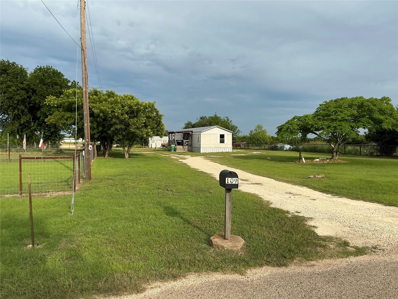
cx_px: 199
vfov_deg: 49.7
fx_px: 322
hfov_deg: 63.4
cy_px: 150
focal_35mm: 28
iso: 25
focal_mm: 3
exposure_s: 1/1377
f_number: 1.8
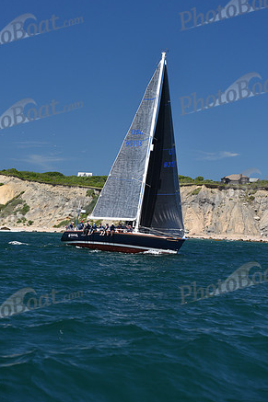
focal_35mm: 93
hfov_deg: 14.7
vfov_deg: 21.9
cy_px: 153
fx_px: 1039
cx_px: 131
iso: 250
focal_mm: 70
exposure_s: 1/800
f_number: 4.5
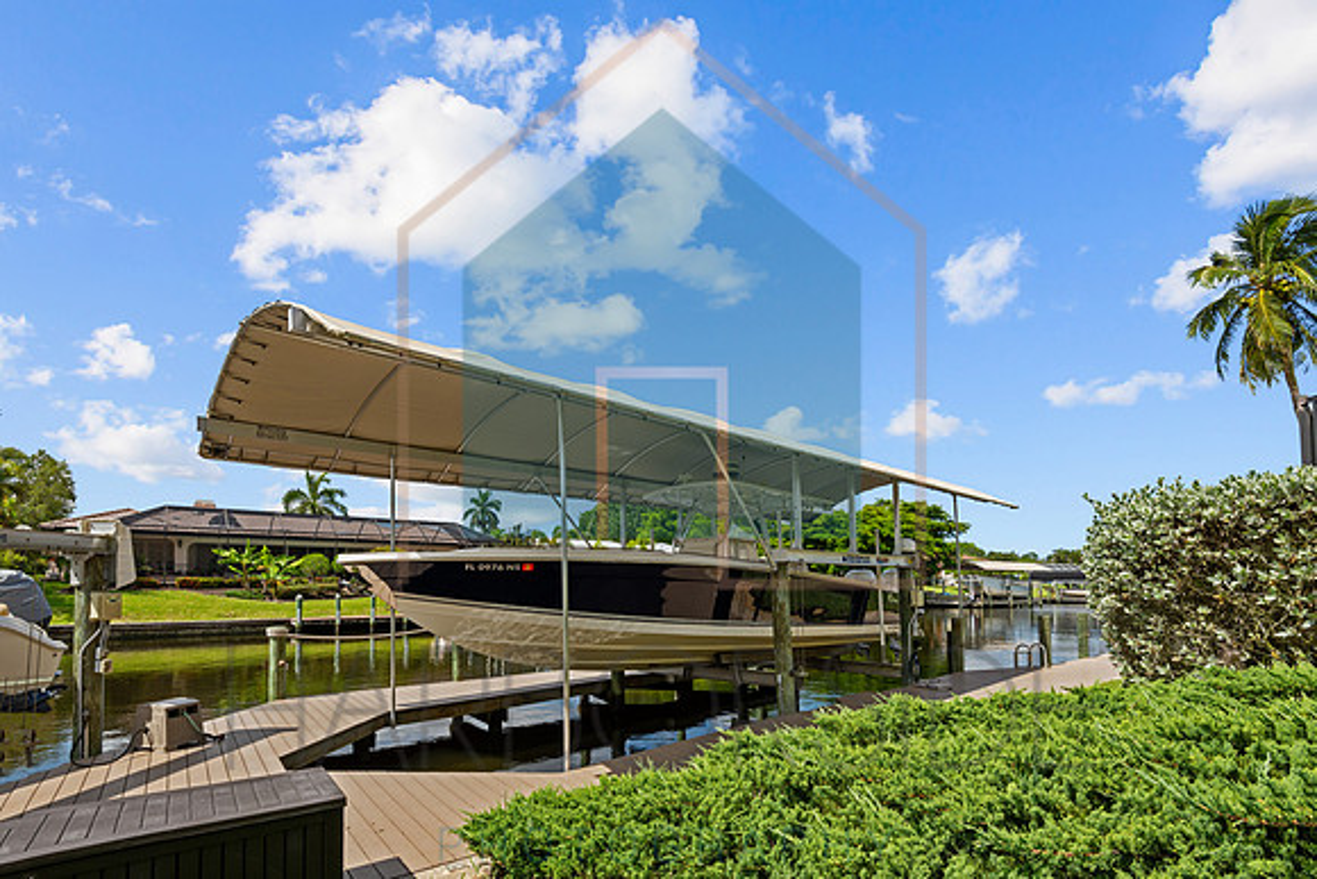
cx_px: 658
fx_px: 585
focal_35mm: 16
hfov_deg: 96.7
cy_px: 440
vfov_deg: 73.8
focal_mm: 16
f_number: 13
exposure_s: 1/200
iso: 160
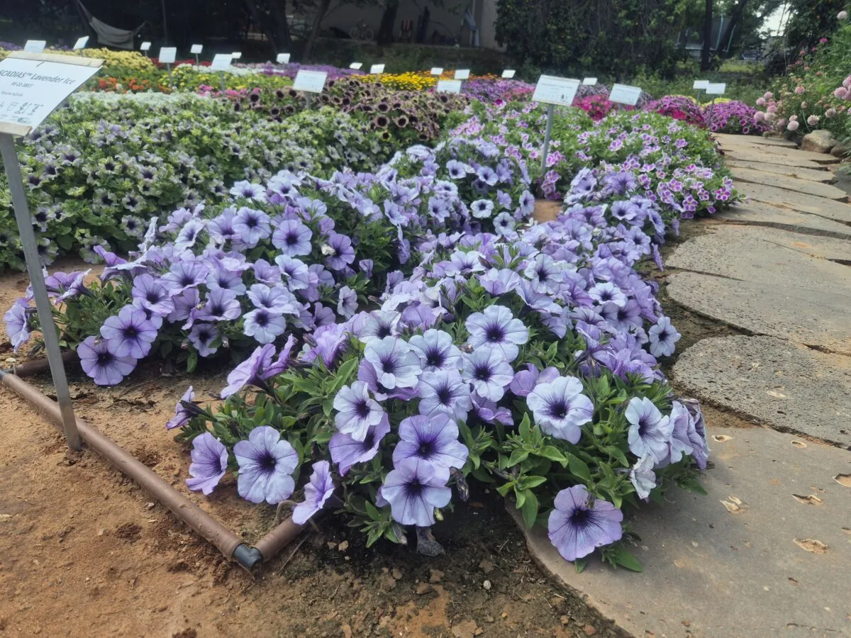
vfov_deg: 58.9
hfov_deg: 73.9
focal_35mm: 23
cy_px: 319
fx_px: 565
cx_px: 426
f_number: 1.8
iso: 25
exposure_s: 1/708
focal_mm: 5.4
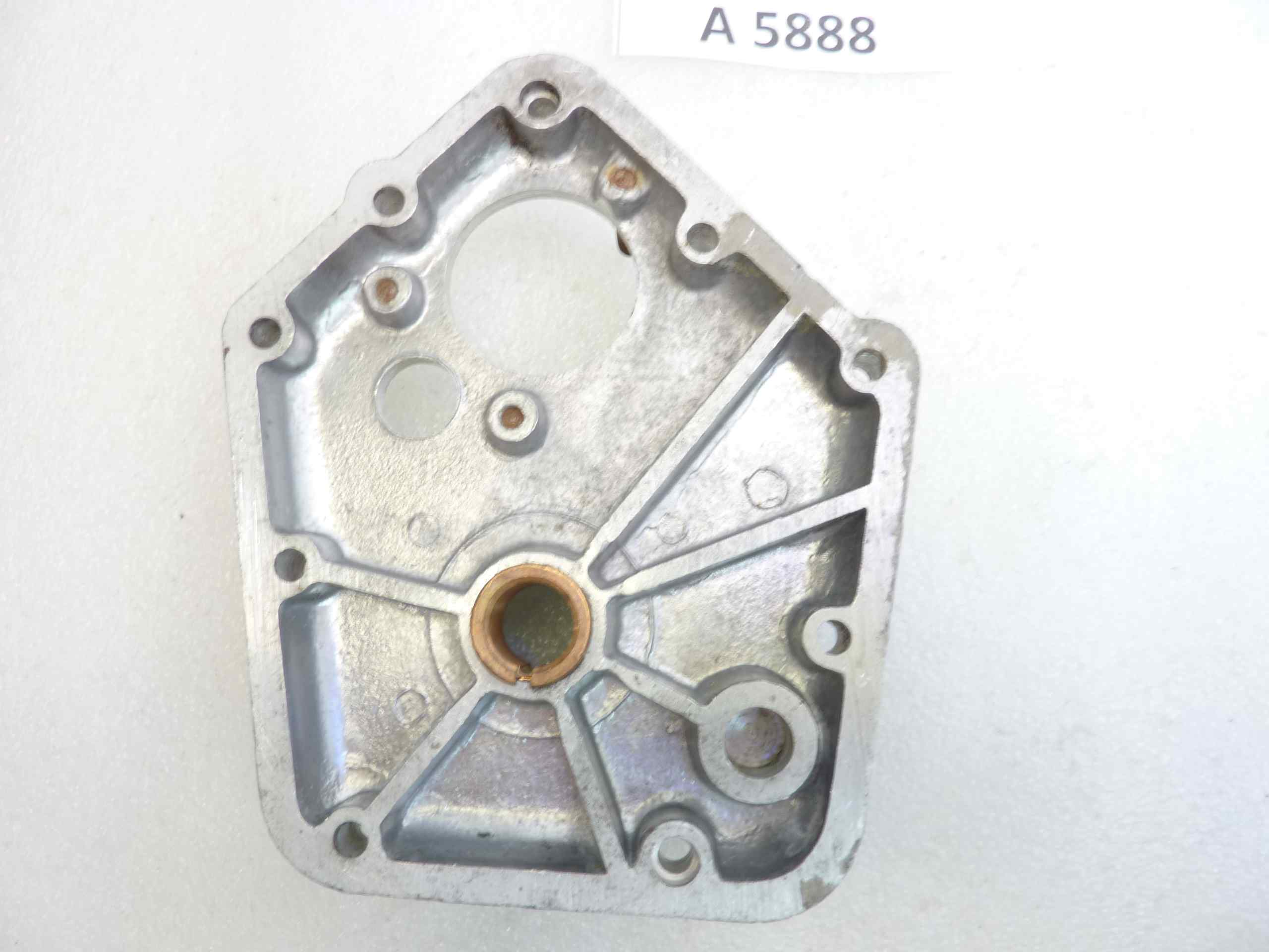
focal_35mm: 25
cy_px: 476
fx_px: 916
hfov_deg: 69.4
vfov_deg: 54.9
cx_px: 634
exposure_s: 1/13
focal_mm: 4.1
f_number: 3.3
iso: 80
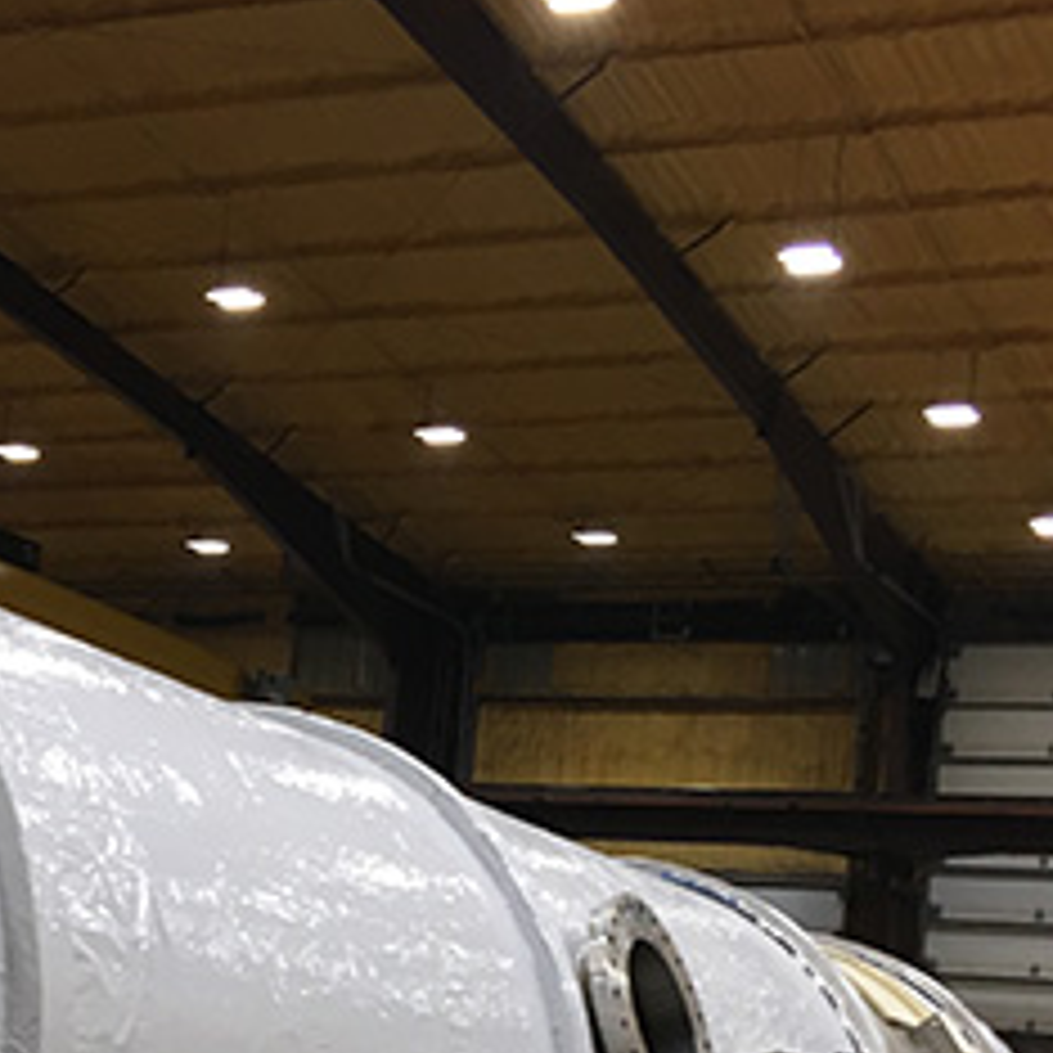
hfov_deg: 22.1
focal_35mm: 78
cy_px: 958
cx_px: 356
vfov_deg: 21.7
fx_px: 2684
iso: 64
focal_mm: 4.15
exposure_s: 1/30
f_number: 2.2
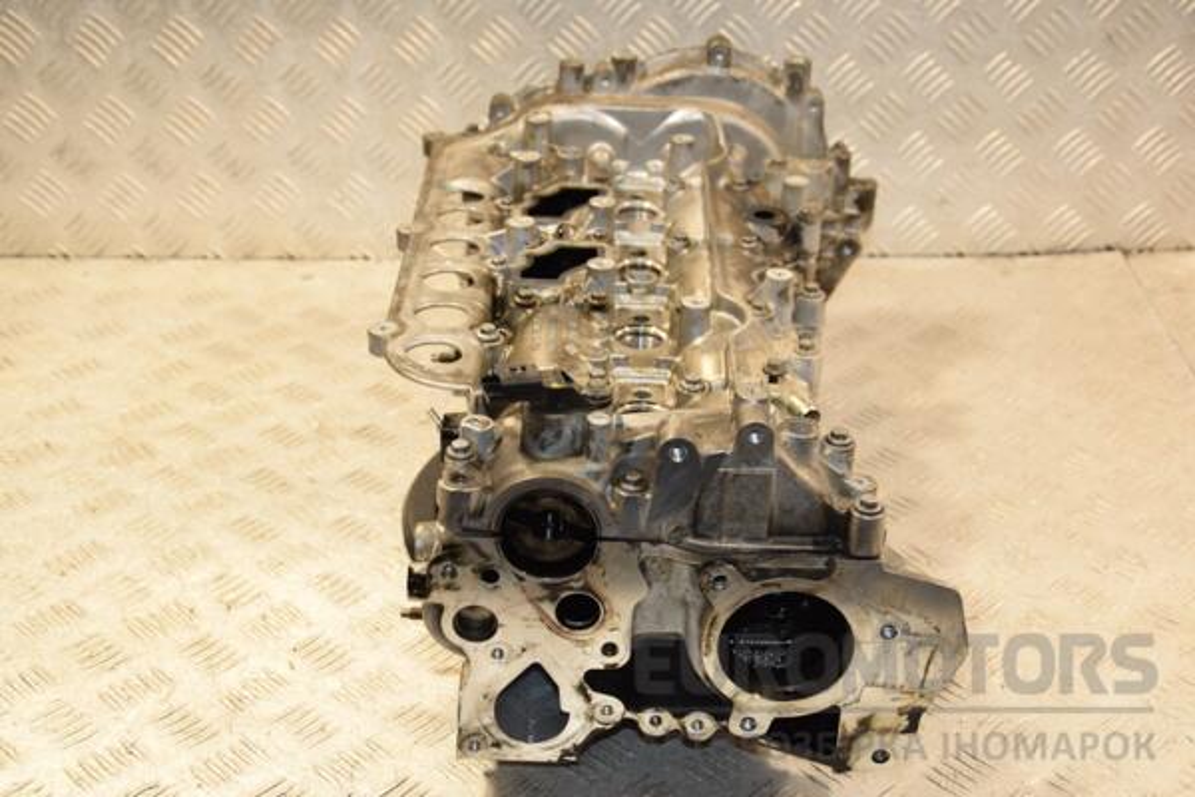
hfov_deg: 37.9
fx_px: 1743
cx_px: 598
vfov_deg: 25.8
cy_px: 398
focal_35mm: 52
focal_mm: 35
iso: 800
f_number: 5.6
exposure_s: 1/200
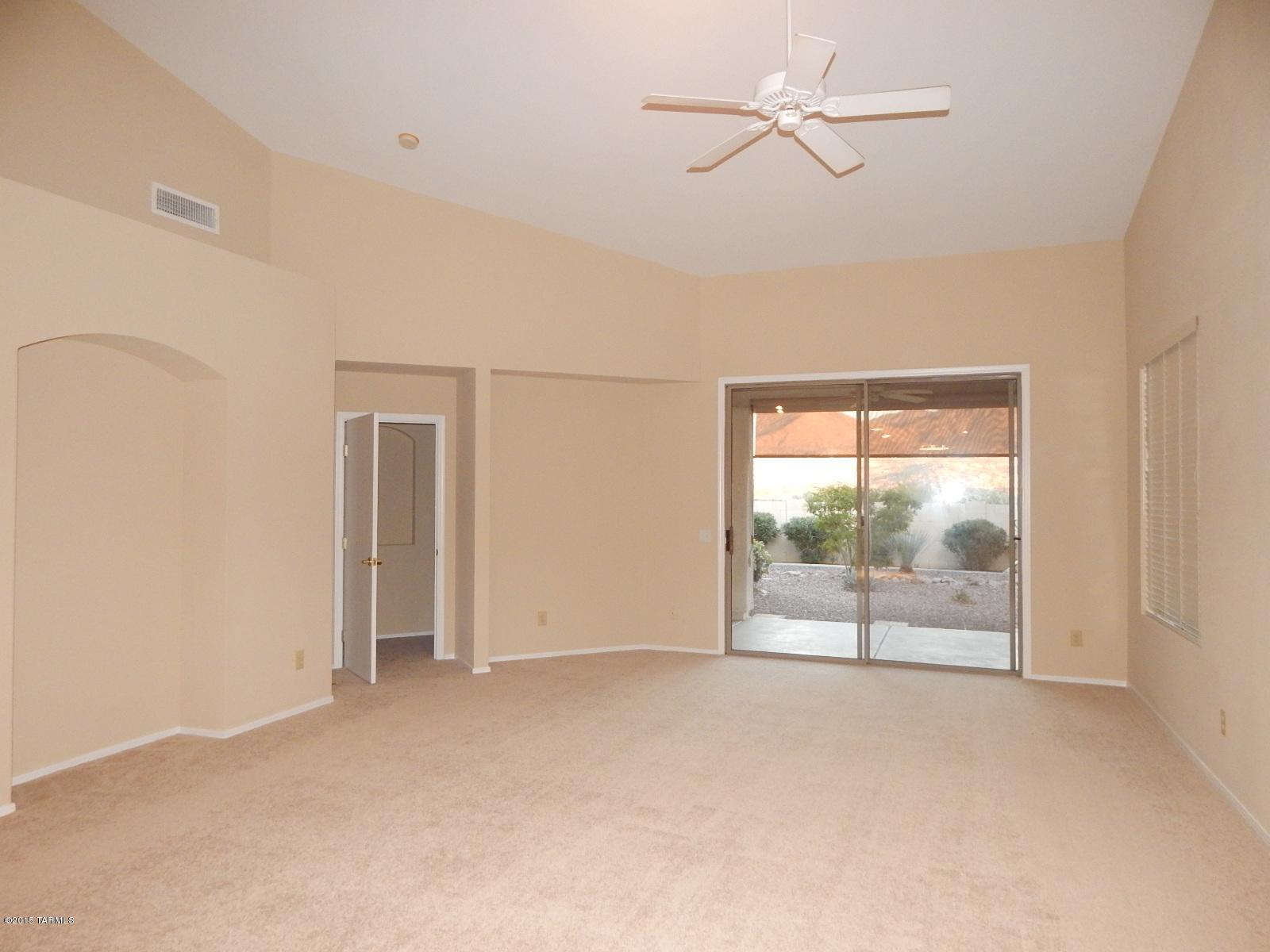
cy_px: 476
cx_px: 635
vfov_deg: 61.1
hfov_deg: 76.4
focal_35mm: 22
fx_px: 807
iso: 450
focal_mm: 4
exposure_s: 1/30
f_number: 3
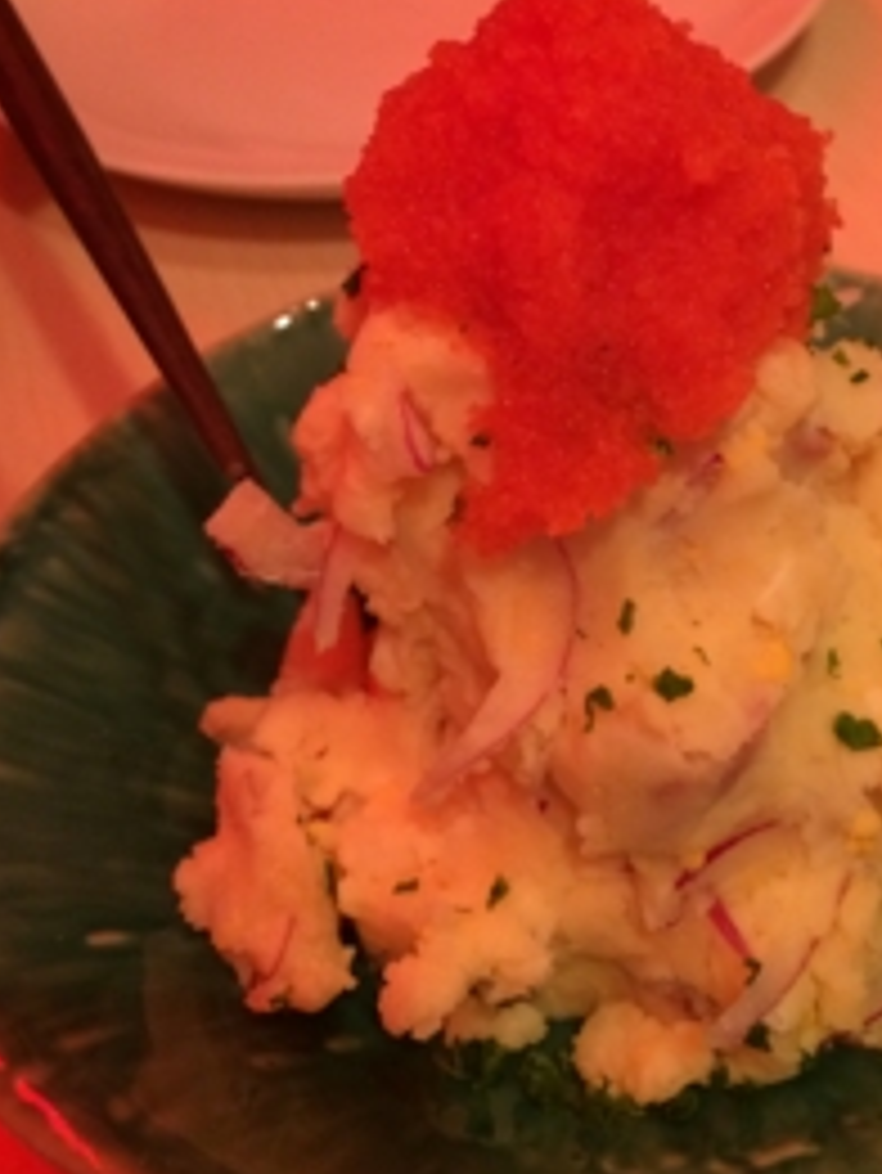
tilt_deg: -38.2
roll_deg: +3.7
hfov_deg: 28.8
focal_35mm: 50
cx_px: 644
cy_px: 324
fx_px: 1697
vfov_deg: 37.4
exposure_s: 1/33
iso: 250
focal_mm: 4.15
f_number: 2.2
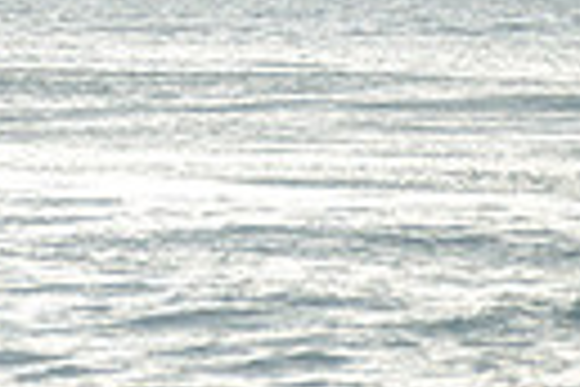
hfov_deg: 0.9
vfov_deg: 0.6
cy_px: -200
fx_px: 36553
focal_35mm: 2269
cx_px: -490
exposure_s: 1/1000
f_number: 5.6
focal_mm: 500
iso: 320
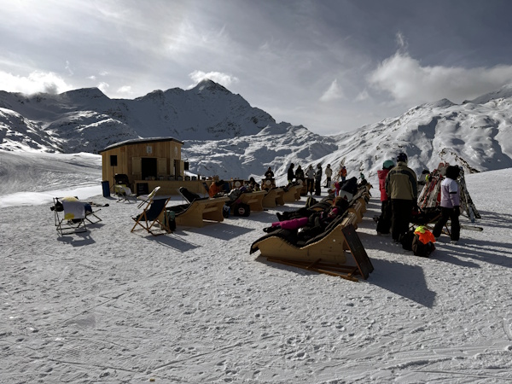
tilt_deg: -2.5
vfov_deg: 56.8
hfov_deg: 71.6
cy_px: 192
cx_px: 256
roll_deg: +0.0
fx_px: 355
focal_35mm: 24
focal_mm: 6.76
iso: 64
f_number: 1.78
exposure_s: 1/14286
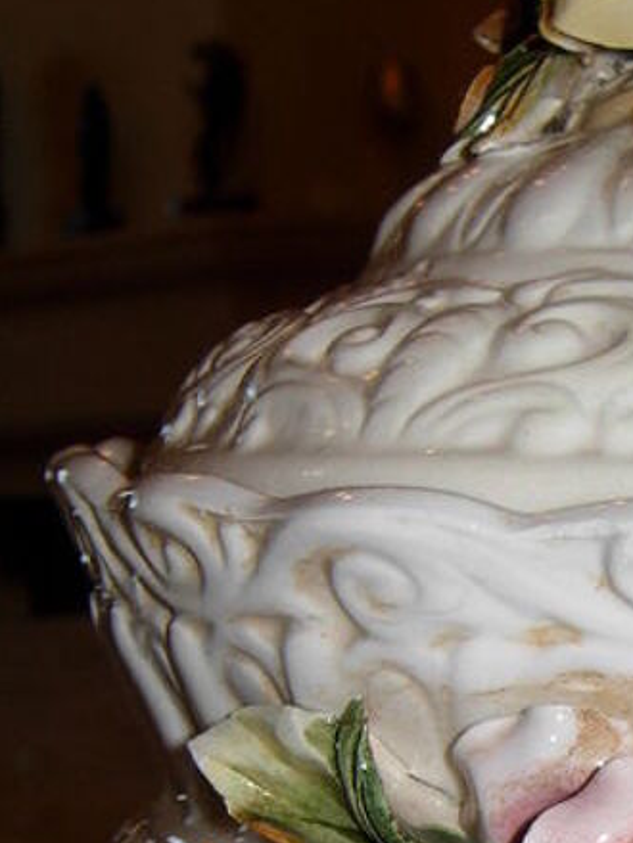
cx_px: 788
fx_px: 2658
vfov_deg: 17.7
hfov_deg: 13.2
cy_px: 821
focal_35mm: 109
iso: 50
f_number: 3.8
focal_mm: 7.5
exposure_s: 1/45.2
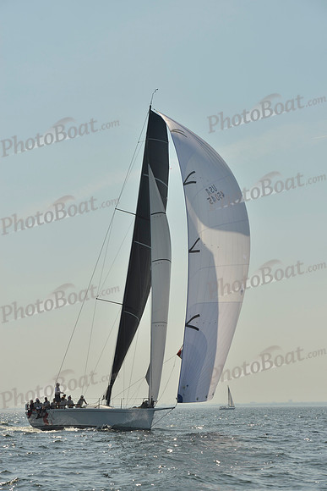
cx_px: 164
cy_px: 246
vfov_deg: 20.8
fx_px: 1334
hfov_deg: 14.0
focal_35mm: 98
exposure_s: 1/1600
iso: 200
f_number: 9
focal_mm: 98
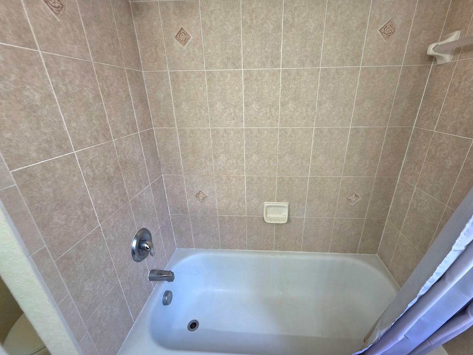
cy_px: 180
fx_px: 191
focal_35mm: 14
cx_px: 251
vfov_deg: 85.7
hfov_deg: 102.0
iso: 200
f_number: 1.9
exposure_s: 1/120
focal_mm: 2.2
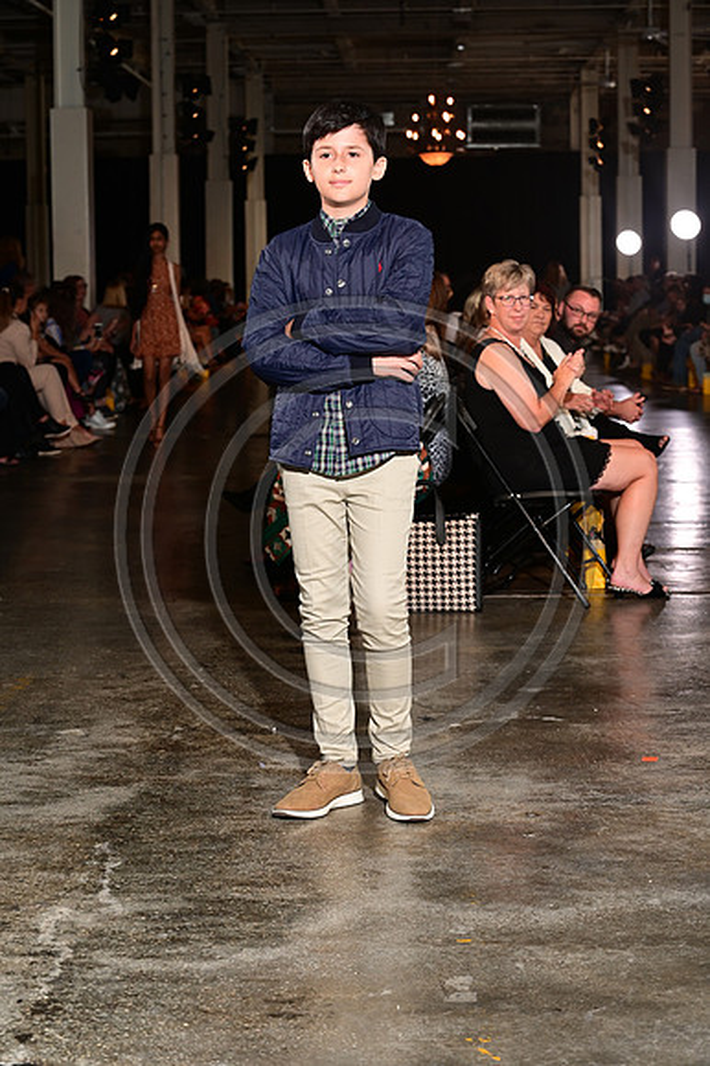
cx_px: 355
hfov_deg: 19.4
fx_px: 2073
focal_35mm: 70
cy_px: 533
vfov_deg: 28.9
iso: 1000
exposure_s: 1/125
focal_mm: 70
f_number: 6.3
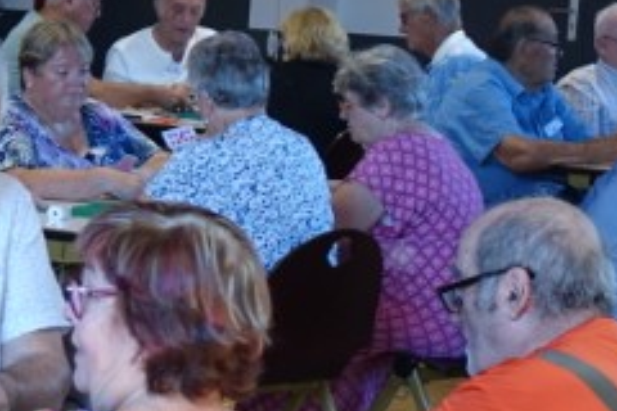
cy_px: 308
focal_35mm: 192
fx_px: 3290
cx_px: -558
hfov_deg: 10.0
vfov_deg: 7.1
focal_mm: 14.84
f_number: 2.8
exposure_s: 1/40
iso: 250
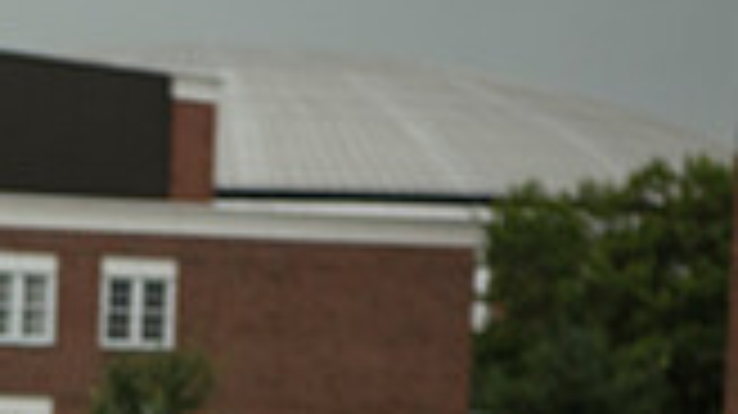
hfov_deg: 8.2
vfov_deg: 4.6
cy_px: 812
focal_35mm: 259
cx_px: -297
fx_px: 5065
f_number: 3.5
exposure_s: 1/3200
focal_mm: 70
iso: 1600
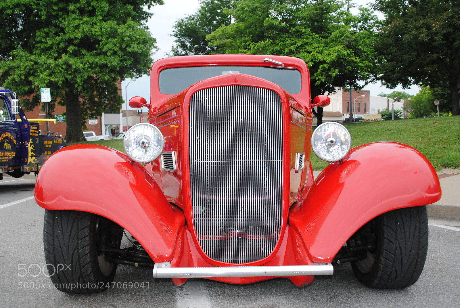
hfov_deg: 57.2
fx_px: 422
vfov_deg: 40.1
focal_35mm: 33
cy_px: 154
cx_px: 230
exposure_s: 1/200
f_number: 5
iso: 800
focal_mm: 22
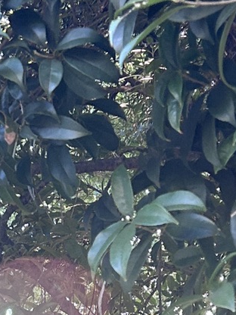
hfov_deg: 11.8
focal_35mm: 125
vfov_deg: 15.0
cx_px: 68
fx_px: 1136
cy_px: 420
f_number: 1.5
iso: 100
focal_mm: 5.7
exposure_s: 1/121
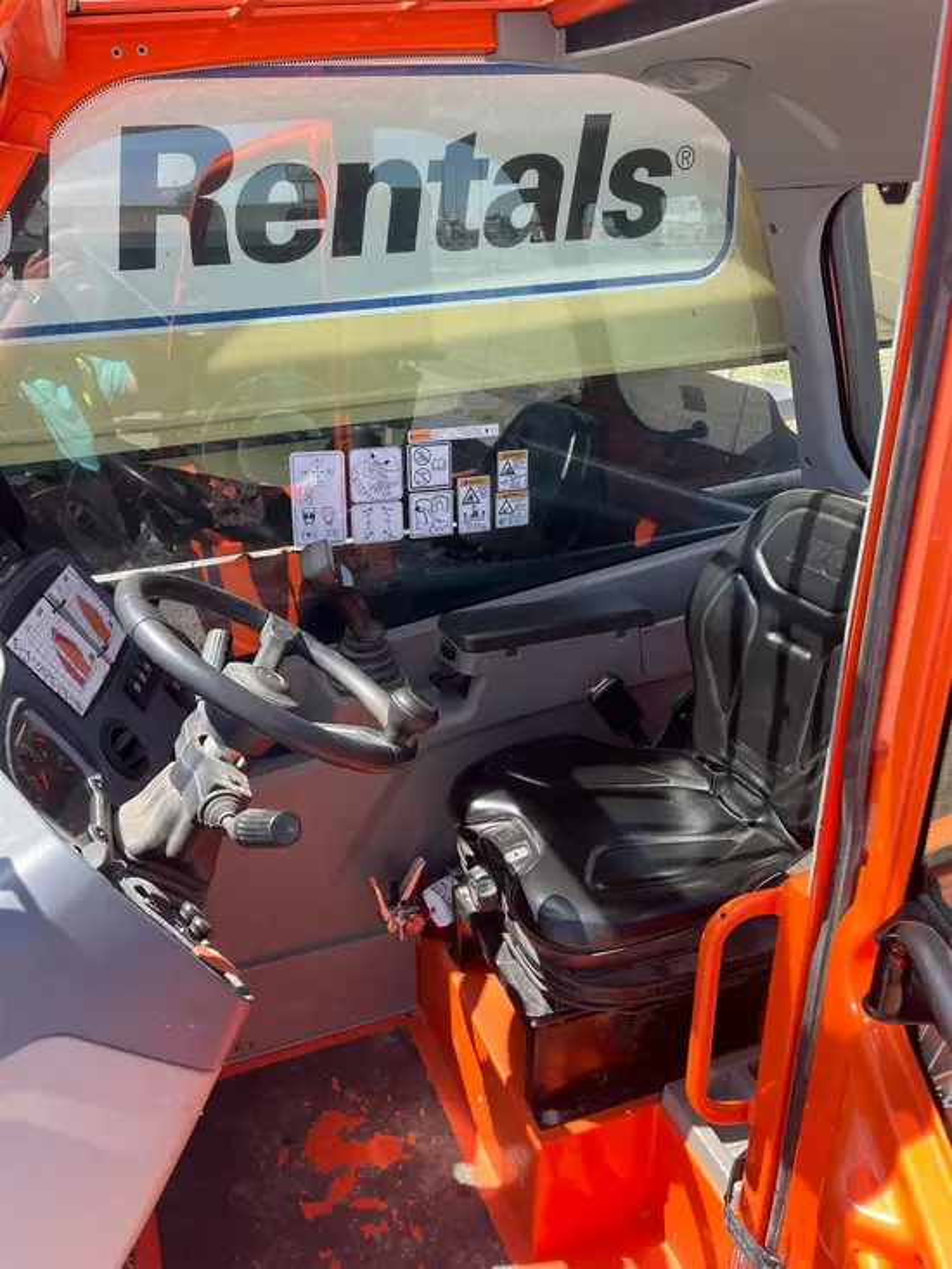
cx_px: 476
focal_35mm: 26
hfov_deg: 53.1
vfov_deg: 67.3
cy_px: 634
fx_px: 953
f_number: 1.6
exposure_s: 1/489
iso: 50
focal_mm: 5.1
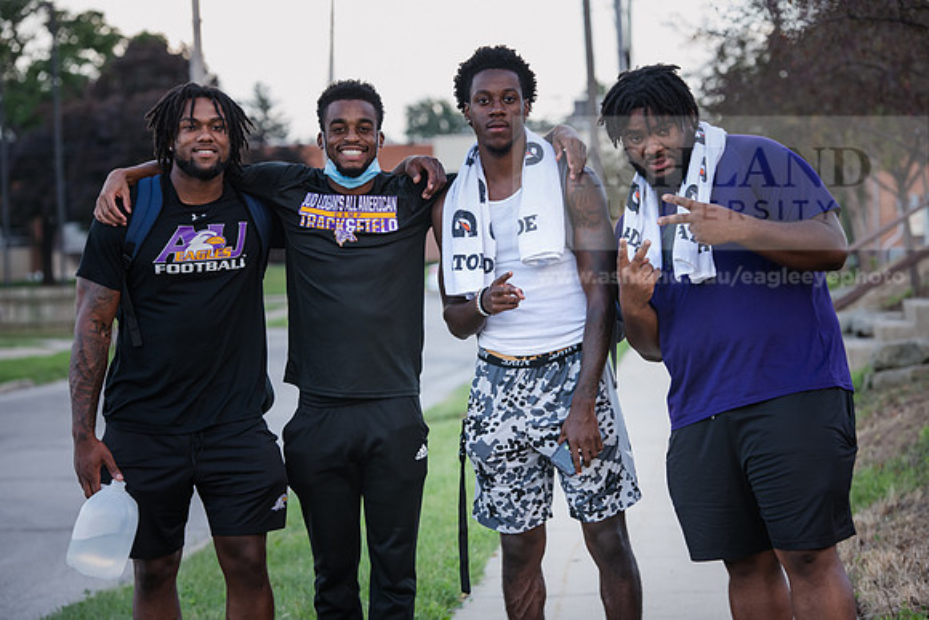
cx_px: 464
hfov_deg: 16.8
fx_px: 3149
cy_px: 310
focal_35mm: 122
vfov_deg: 11.2
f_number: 5
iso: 640
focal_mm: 122
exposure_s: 1/250
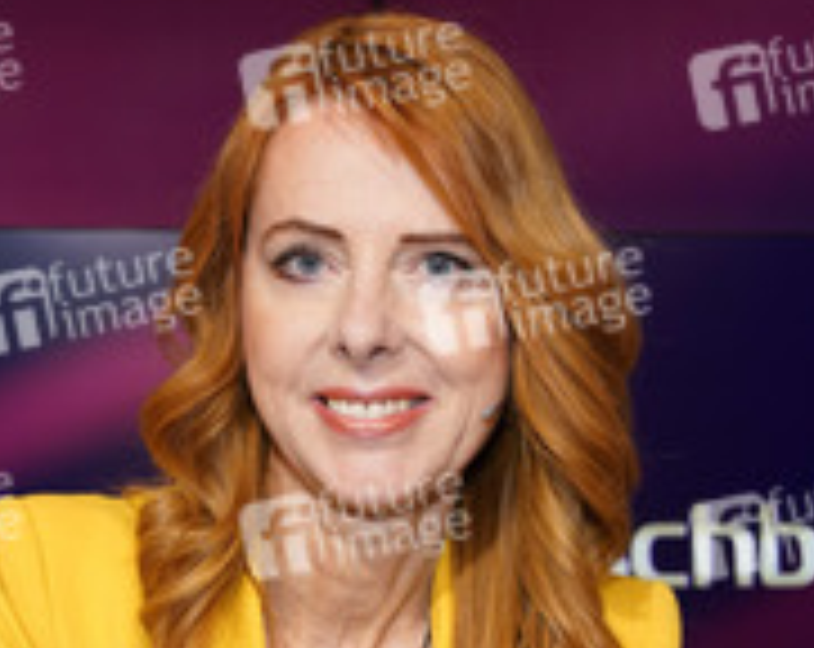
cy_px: 639
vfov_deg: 18.2
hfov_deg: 23.3
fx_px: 1971
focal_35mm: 82
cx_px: 416
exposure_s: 1/160
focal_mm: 35
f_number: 5
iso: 1600
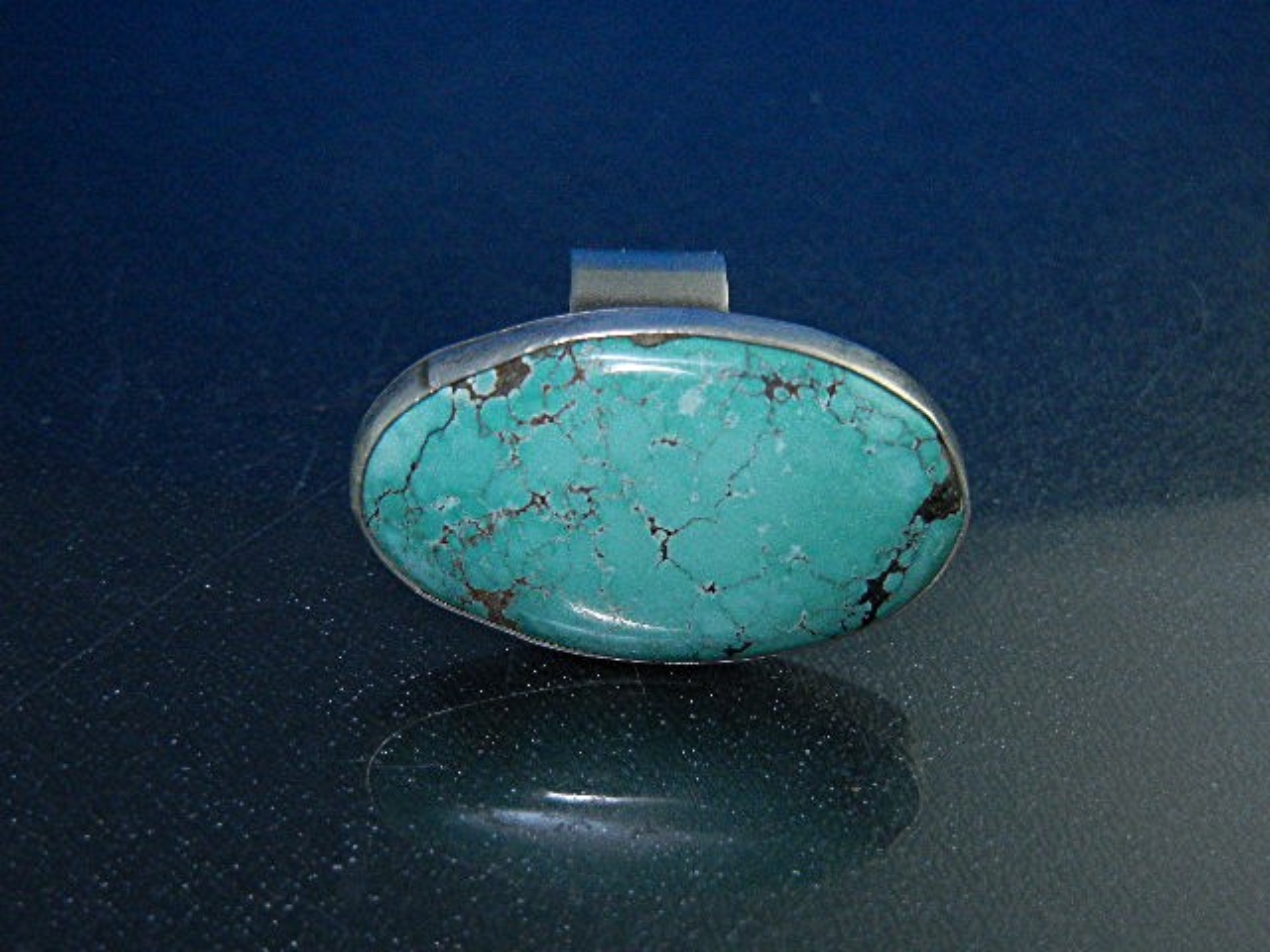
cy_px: 476
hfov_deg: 32.7
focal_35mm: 59
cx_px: 635
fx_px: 2165
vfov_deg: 24.8
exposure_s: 1/30
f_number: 8
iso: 555
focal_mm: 10.6
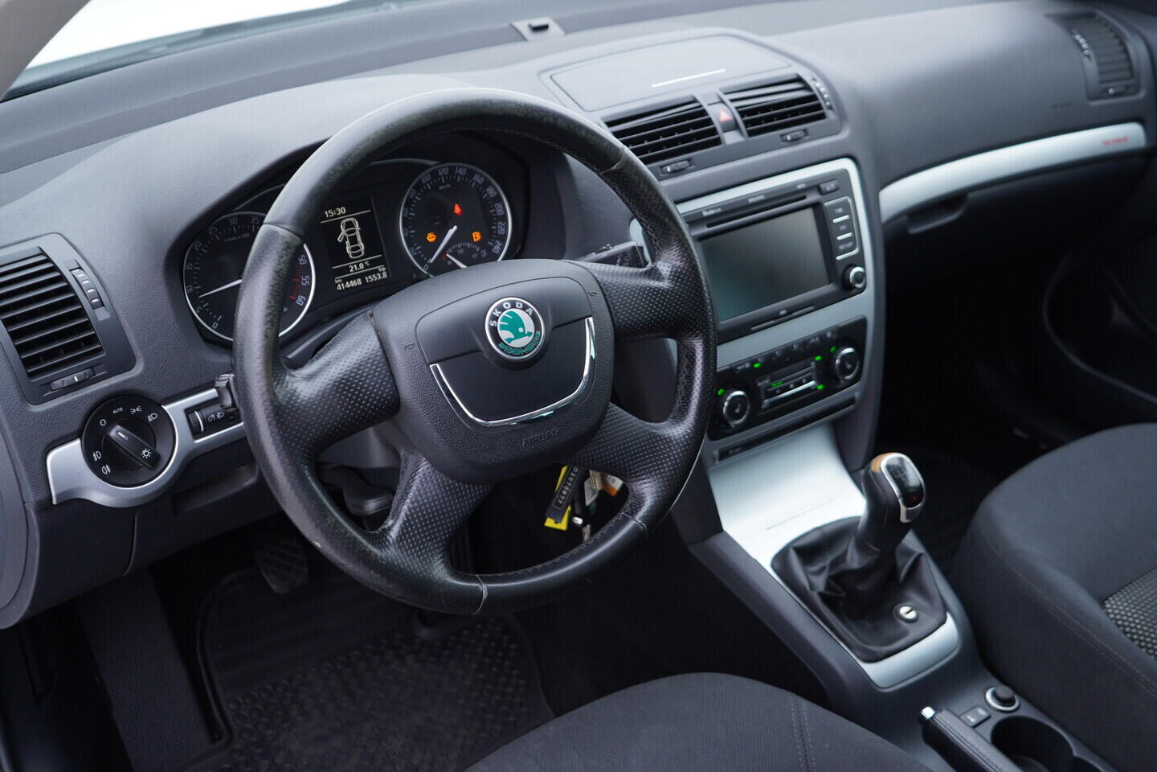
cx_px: 578
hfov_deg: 53.1
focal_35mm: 36
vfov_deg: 36.9
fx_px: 1157
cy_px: 386
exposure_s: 1/40
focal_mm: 24
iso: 200
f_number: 2.8
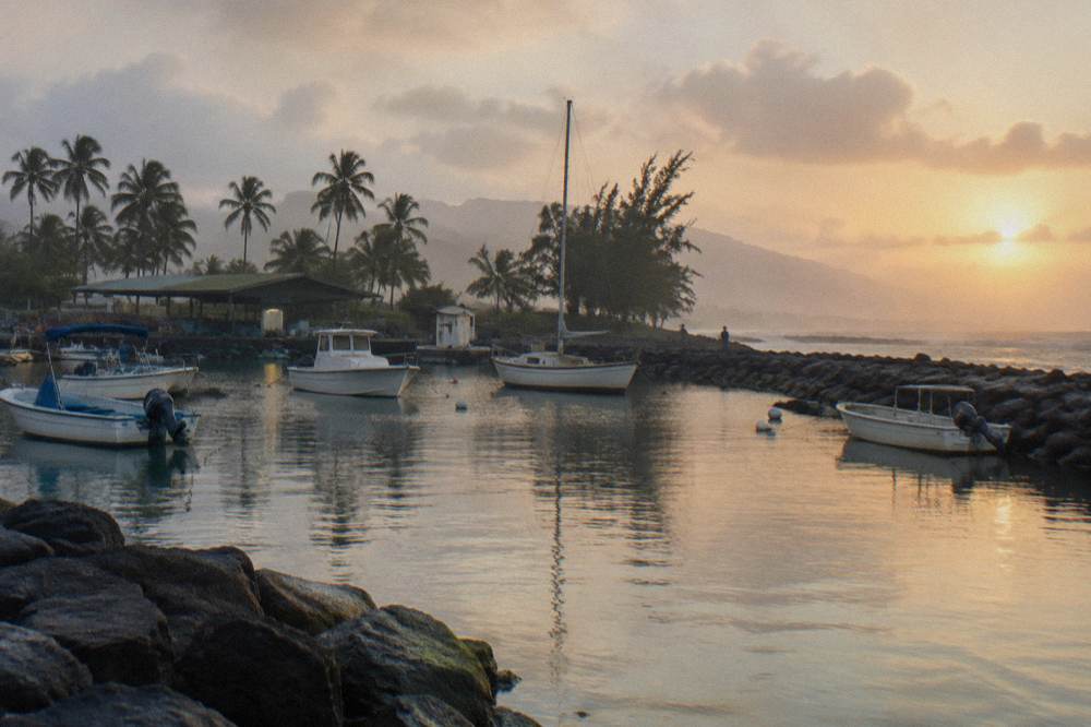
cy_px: 364
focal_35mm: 35
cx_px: 546
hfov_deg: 54.5
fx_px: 1060
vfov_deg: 37.8
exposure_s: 1/25
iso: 4000
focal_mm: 35
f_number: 8
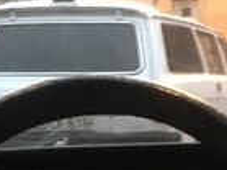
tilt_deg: -15.0
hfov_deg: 13.4
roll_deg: +0.2
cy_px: 297
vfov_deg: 10.2
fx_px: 904
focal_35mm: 138
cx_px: 348
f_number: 2.2
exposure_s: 1/17
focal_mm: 4.15
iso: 500
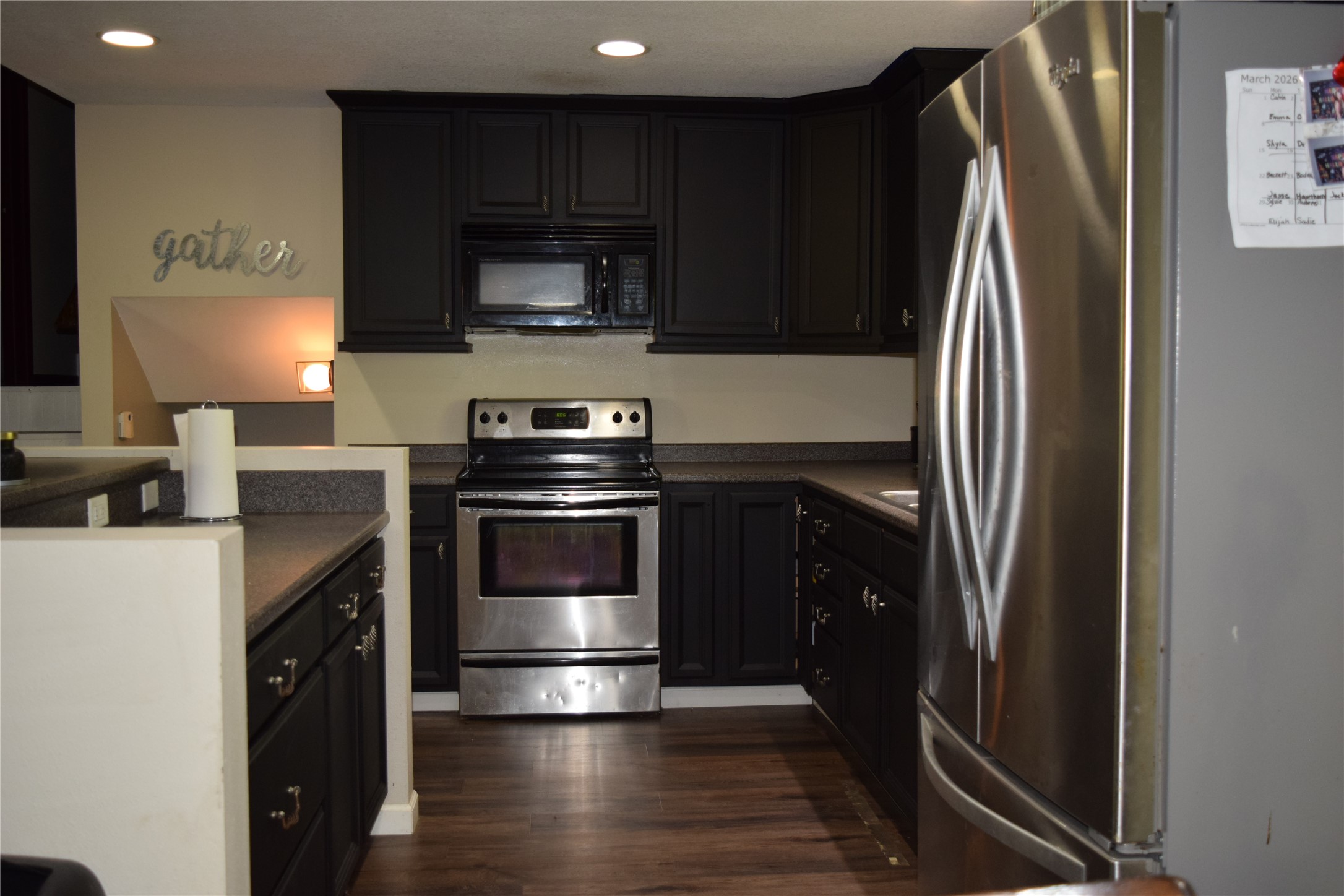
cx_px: 672
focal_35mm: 36
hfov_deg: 53.1
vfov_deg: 36.9
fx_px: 1344
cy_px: 448
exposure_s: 1/60
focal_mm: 24
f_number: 4
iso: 800
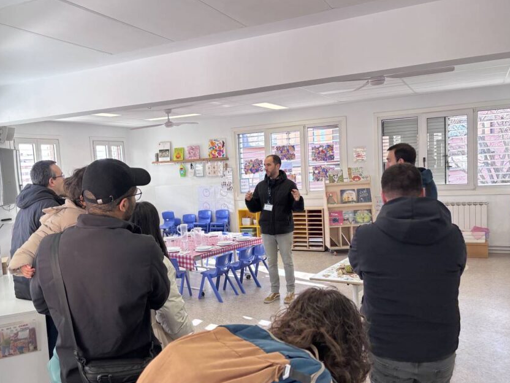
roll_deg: +3.0
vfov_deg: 44.1
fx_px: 471
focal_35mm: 32
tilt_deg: -5.1
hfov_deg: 56.6
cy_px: 214
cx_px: 220
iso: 40
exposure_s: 1/143
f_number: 1.6
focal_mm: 5.96
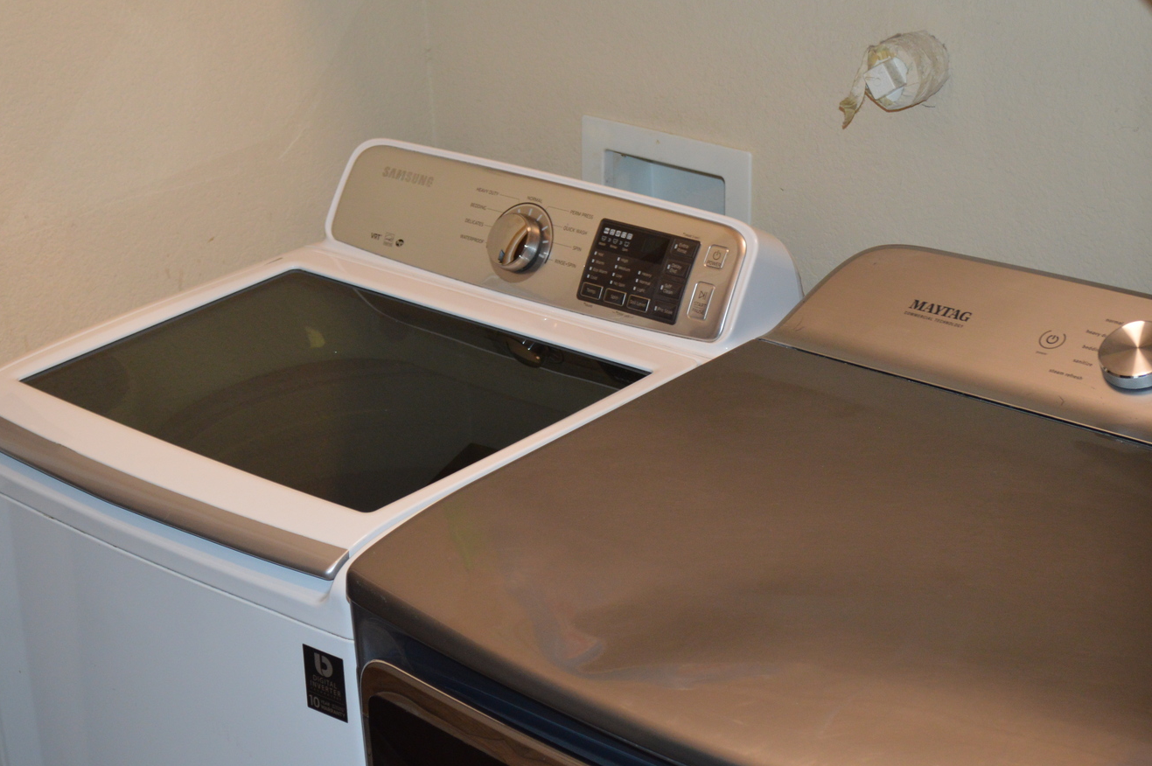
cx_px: 561
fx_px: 2366
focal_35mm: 74
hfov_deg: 27.4
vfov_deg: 18.4
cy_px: 429
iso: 800
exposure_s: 1/60
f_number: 5.3
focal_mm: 40
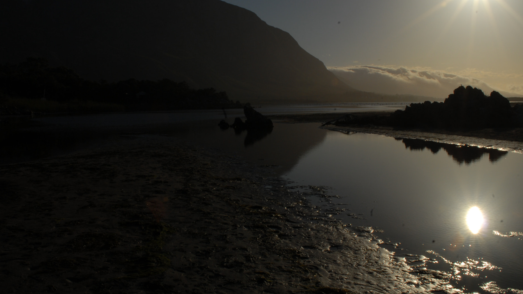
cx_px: 246
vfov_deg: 31.2
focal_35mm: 38
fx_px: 527
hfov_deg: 52.8
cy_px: 142
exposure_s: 1/250
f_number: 25
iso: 100
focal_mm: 22
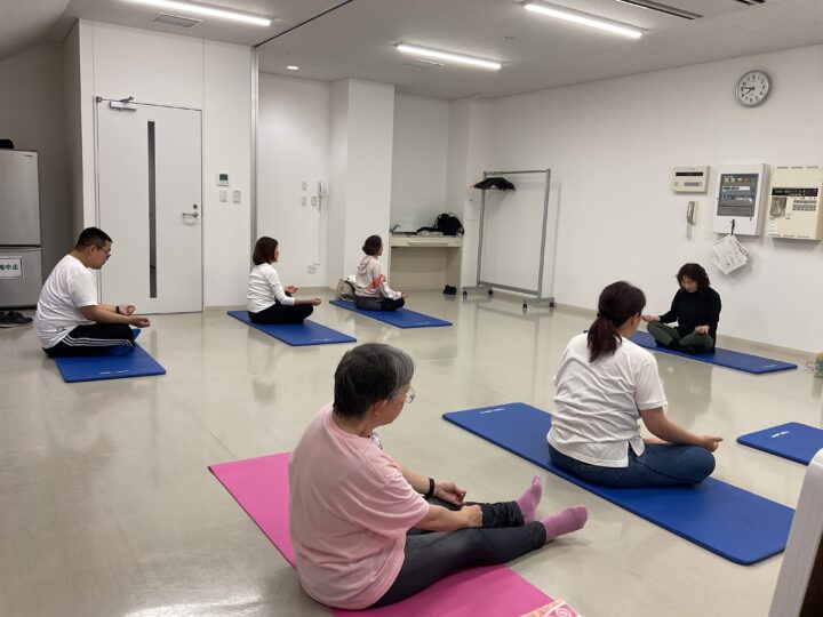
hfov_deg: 61.7
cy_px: 308
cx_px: 412
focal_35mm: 29
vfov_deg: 48.2
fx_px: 689
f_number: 1.8
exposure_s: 1/100
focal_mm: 3
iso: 50
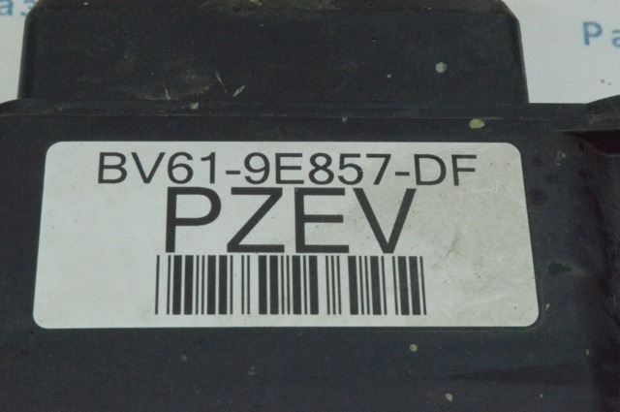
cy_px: 206
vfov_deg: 17.4
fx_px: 1342
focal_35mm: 78
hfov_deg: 26.0
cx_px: 310
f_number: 36
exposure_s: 1/50
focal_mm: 52
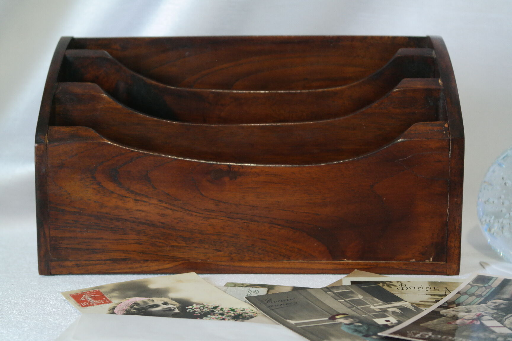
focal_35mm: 69
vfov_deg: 19.7
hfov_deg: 29.2
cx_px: 256
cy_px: 170
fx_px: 981
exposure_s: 1/30
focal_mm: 45
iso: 1600
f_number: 5.6
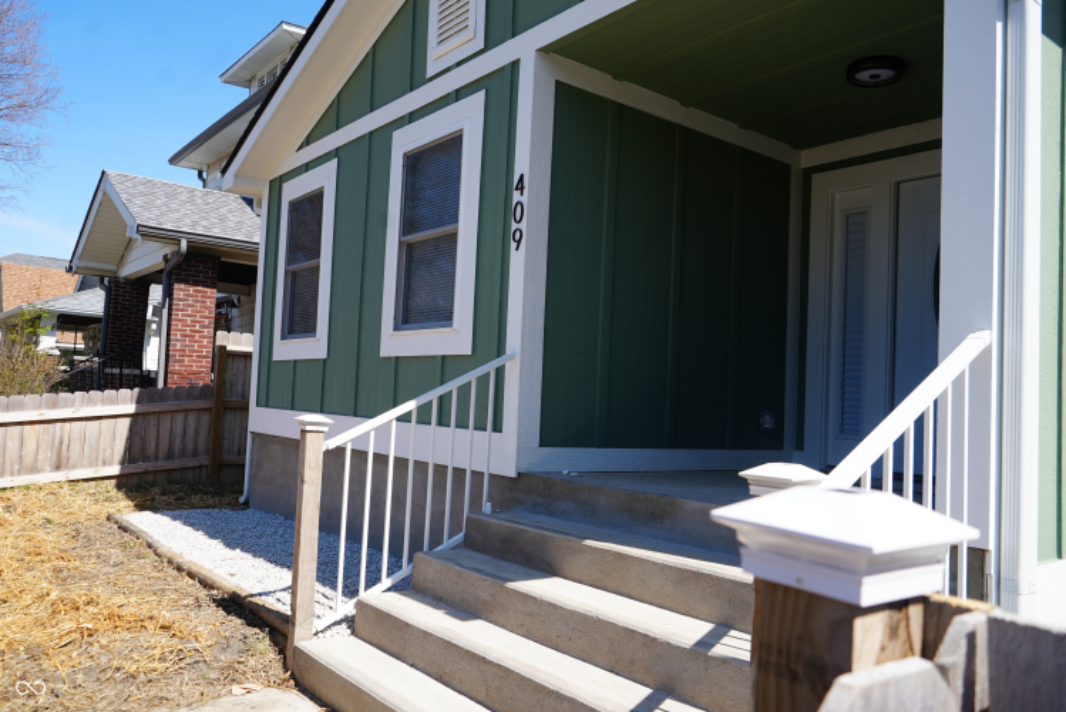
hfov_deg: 65.5
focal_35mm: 28
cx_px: 533
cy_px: 356
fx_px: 829
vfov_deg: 46.4
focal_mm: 28
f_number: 5
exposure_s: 1/320
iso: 80
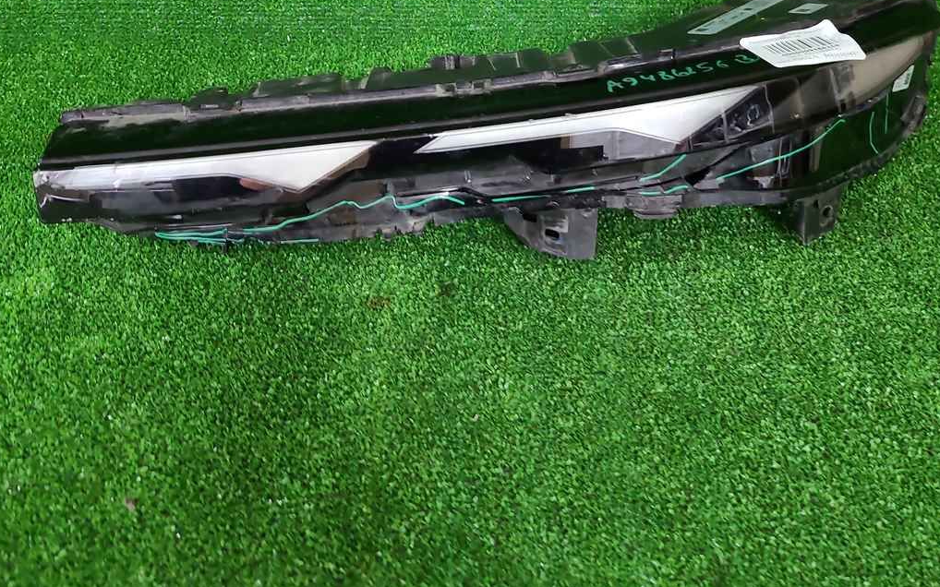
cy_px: 115
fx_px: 999
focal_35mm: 39
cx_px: 479
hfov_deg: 50.4
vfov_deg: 31.9
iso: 332
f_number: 1.8
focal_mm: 5.4
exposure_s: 1/24
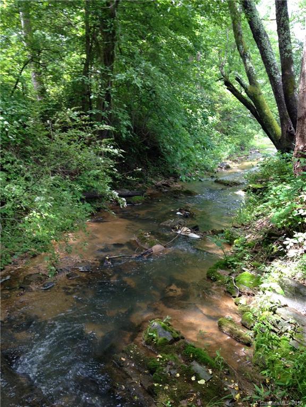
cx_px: 153
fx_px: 389
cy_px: 204
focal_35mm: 33
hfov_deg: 42.9
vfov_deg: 55.4
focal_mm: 4.12
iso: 64
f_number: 2.4
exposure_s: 1/60
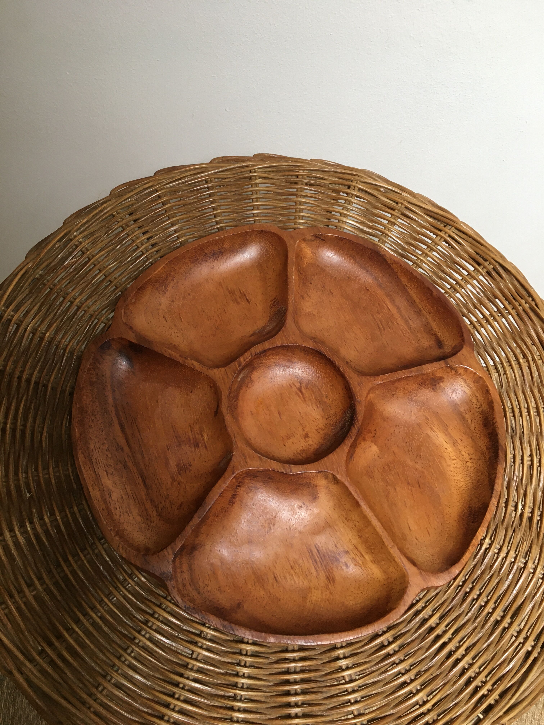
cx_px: 272
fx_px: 608
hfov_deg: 48.2
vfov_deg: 61.7
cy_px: 362
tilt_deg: -66.4
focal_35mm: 29
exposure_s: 1/33
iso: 80
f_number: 2.2
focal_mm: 4.15
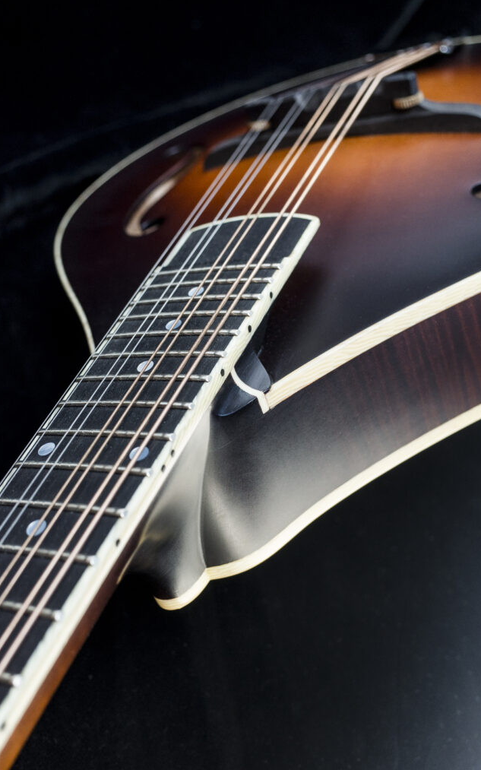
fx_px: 755
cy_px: 387
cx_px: 231
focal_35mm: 36
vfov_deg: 54.0
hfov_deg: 35.3
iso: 400
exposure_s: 1/160
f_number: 4.5
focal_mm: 18.3
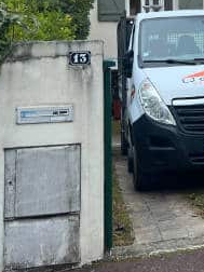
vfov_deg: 27.5
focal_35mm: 67
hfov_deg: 20.4
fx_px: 526
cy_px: 9
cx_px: 250
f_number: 1.5
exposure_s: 1/121
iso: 100
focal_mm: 5.7
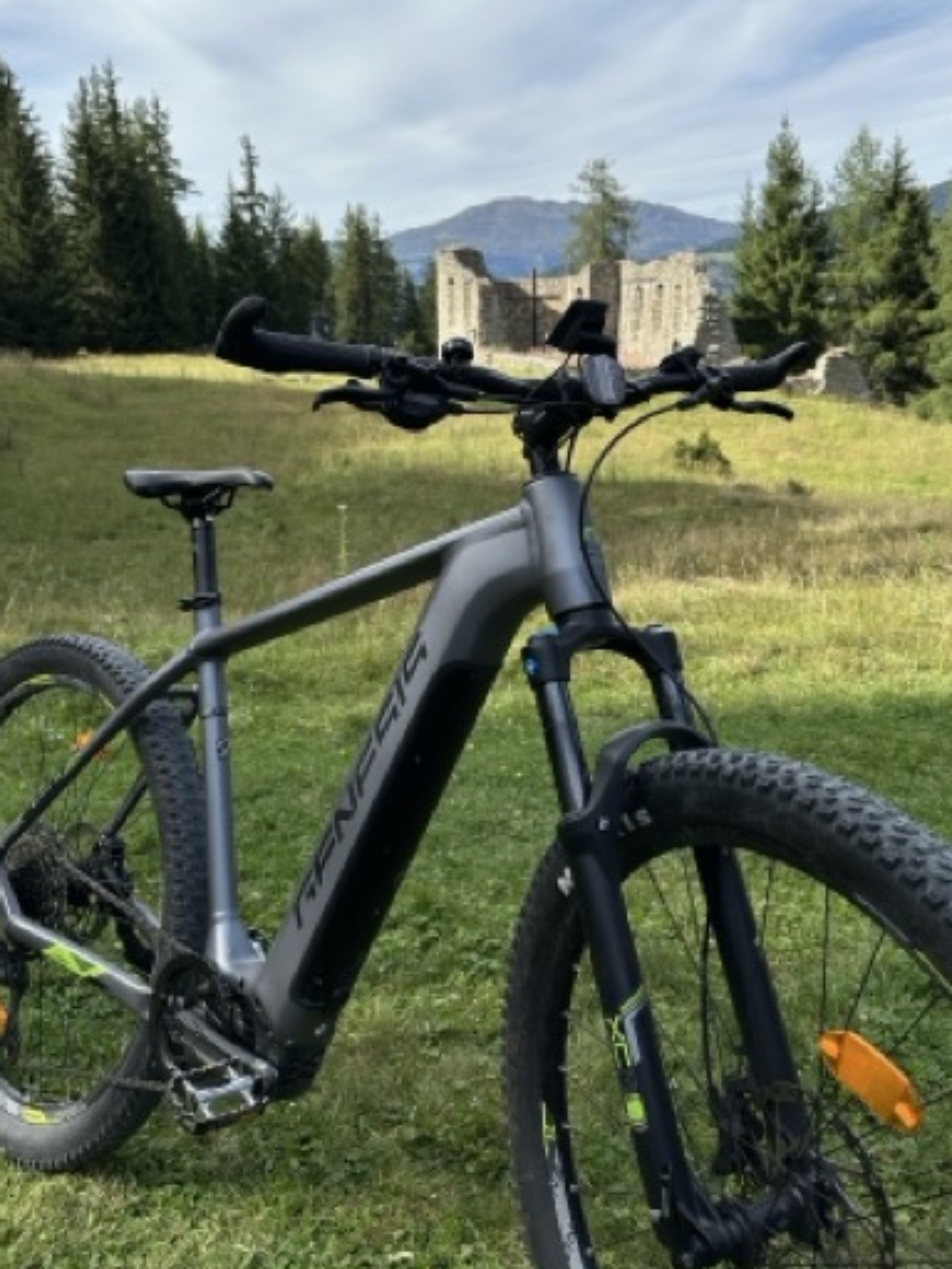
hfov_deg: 46.7
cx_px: 533
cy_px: 496
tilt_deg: -10.3
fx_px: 1100
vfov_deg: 59.4
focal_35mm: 30
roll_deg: +1.6
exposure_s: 1/3861
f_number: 1.78
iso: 80
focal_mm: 6.86
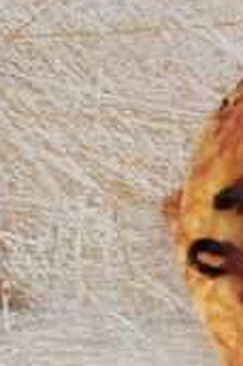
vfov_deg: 4.2
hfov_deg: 2.8
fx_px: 4971
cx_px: 151
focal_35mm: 489
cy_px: -105
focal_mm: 105
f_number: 6.3
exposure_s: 1/125
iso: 800
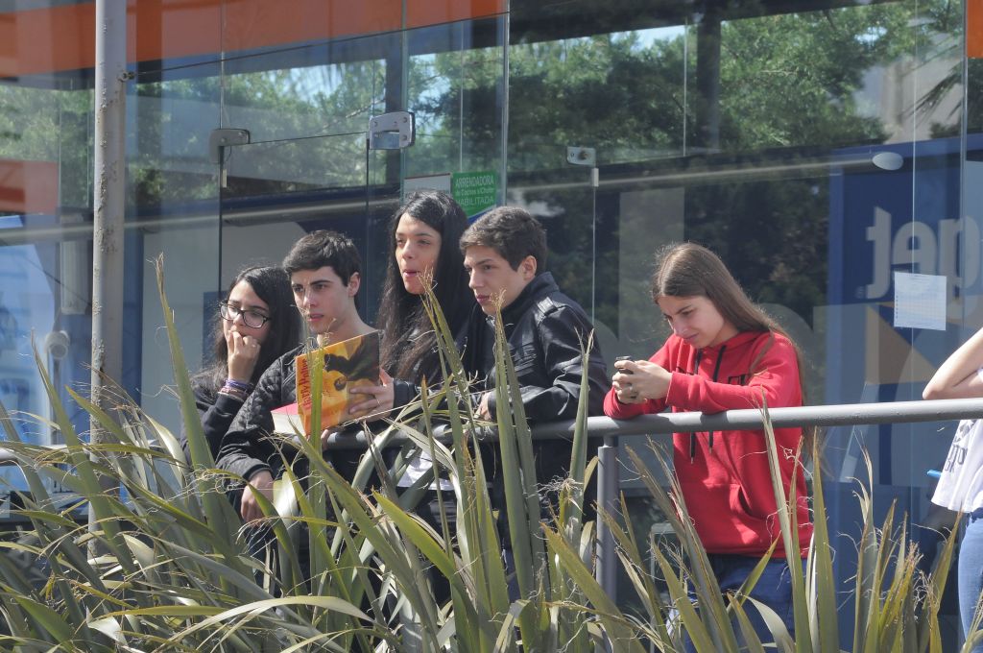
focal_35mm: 300
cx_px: 492
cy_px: 326
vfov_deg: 4.6
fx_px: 8181
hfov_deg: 6.9
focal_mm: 200
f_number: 8
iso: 800
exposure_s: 1/320
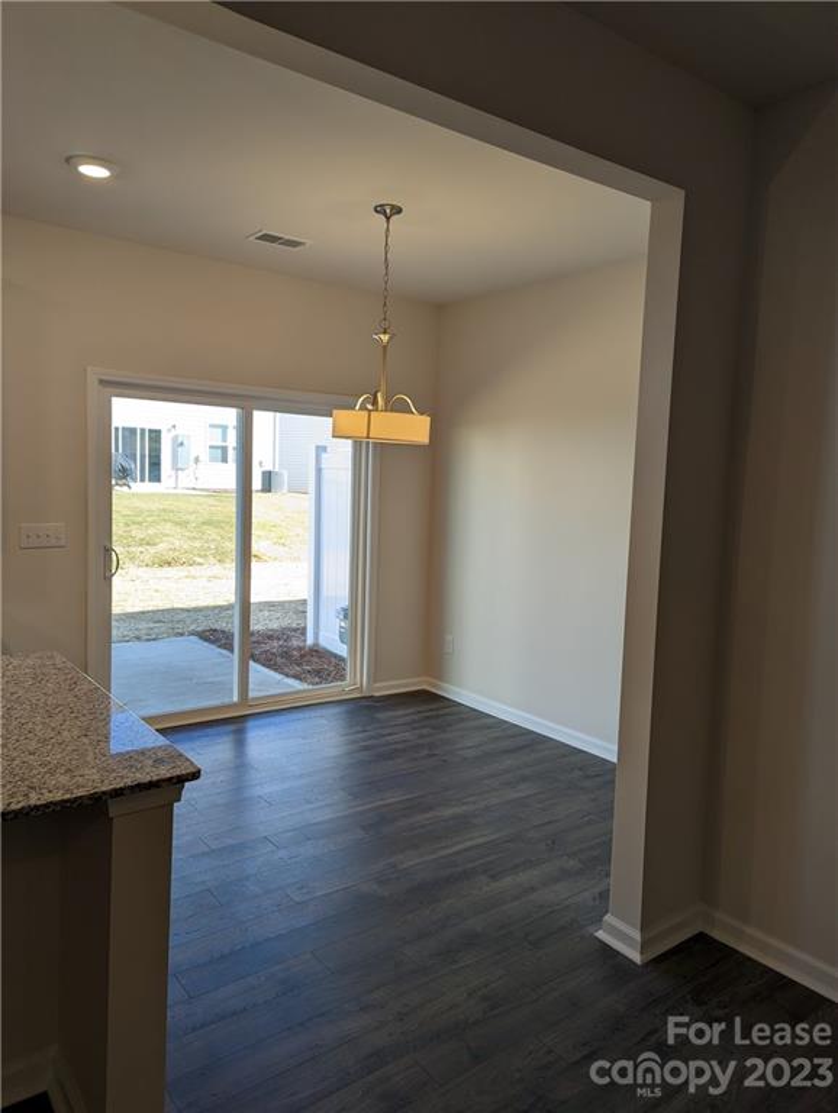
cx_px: 419
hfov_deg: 56.9
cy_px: 556
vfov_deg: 71.5
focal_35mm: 24
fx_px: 773
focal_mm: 6.81
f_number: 1.85
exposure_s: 1/120
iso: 36
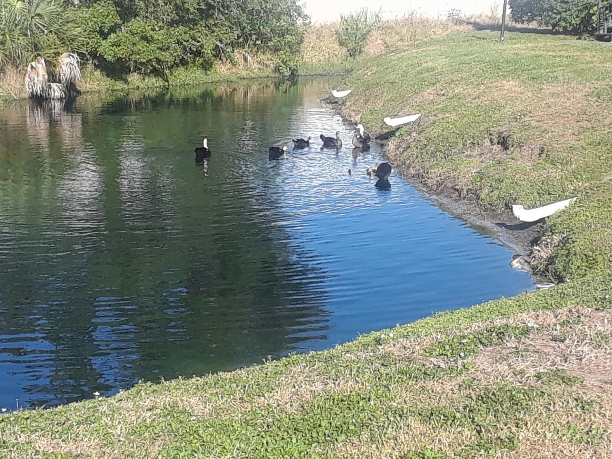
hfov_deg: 58.3
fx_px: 548
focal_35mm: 31
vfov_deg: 45.4
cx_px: 300
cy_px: 225
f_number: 1.9
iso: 40
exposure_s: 1/847
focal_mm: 2.47
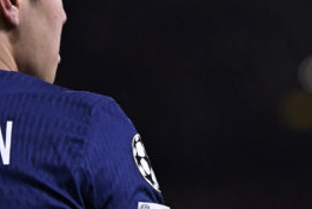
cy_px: 151
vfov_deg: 2.3
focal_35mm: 599
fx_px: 5194
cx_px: 53
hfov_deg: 3.4
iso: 3200
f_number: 3.2
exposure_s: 1/2000
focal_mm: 155
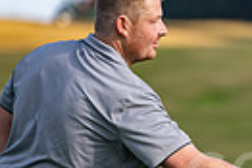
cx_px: 439
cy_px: 294
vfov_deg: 1.0
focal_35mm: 1327
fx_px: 9277
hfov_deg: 1.6
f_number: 5.6
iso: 200
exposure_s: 1/800
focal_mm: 300
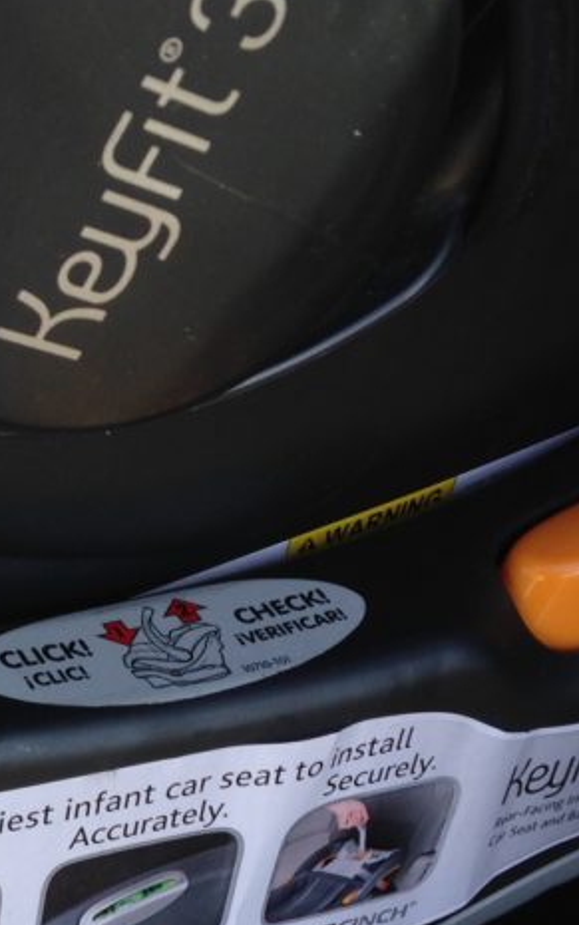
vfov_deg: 26.6
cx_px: -119
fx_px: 1942
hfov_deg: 16.3
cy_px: 613
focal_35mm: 77
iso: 50
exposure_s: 1/188
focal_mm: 4.12
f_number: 2.4
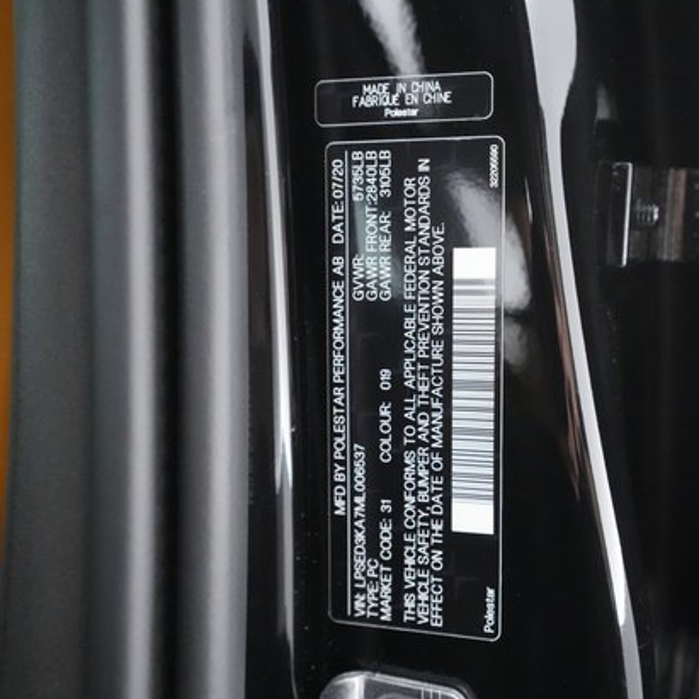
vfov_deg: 44.9
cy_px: 342
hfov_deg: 44.6
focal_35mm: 37
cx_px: 430
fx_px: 845
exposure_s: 1/100
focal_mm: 28
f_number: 4.5
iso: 20000
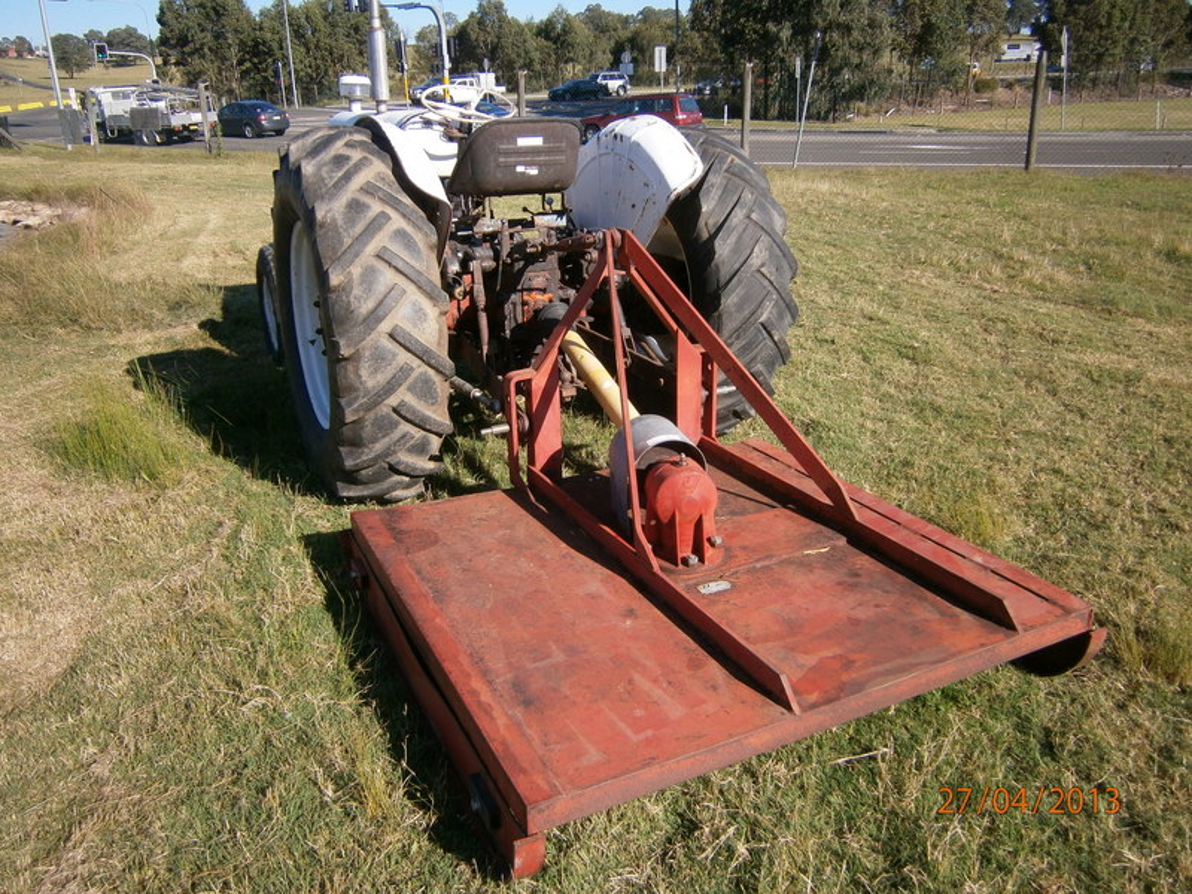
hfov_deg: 67.3
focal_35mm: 26
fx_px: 895
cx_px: 596
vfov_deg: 53.1
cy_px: 447
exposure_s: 1/800
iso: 80
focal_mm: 4.7
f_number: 2.8
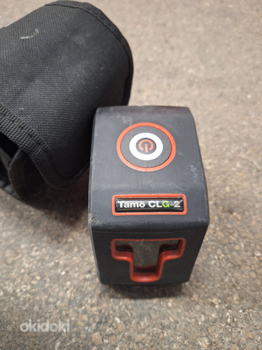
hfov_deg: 58.9
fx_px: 232
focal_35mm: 23
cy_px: 175
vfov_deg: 73.9
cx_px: 131
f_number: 1.8
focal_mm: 5.54
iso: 250
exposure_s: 1/25
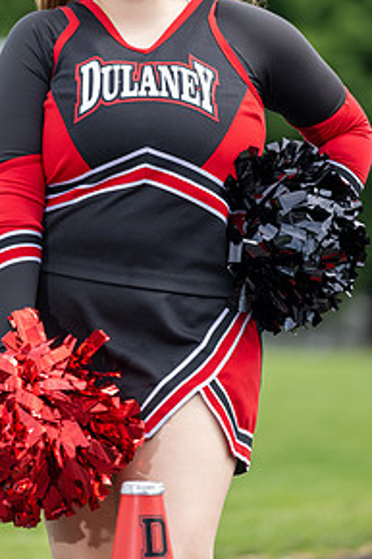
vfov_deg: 7.8
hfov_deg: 5.2
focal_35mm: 264
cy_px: 152
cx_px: 120
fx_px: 4097
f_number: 3.2
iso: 50
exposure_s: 1/250
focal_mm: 170
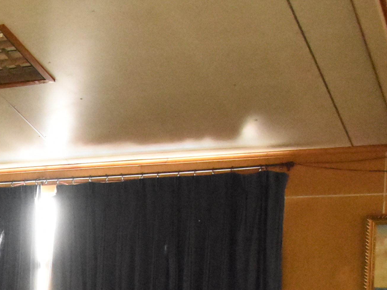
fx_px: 995
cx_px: -186
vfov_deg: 15.8
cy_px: 371
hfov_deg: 19.4
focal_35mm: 89
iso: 10000
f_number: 3.5
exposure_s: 1/60
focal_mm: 18
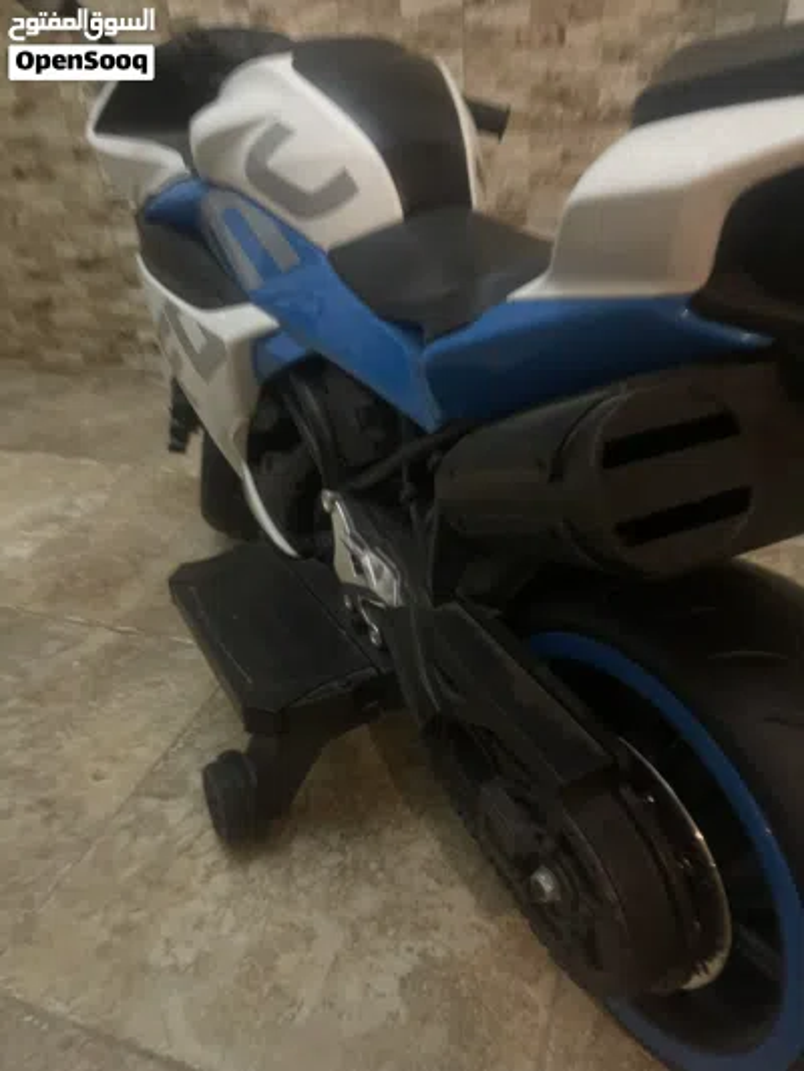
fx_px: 774
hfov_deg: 54.9
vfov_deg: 69.4
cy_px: 536
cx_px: 402
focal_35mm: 25
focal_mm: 5.1
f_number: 1.6
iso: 640
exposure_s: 1/36
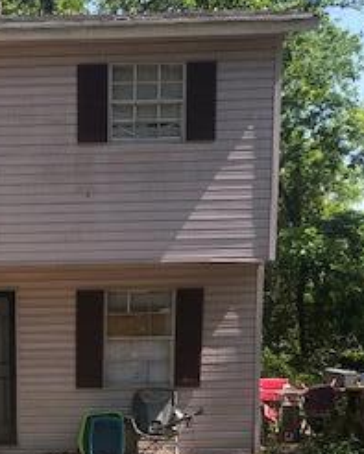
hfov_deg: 20.9
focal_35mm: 71
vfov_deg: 25.3
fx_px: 956
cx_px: 6
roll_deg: +0.6
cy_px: 463
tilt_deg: -11.3
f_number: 1.8
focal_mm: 3.99
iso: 20
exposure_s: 1/842
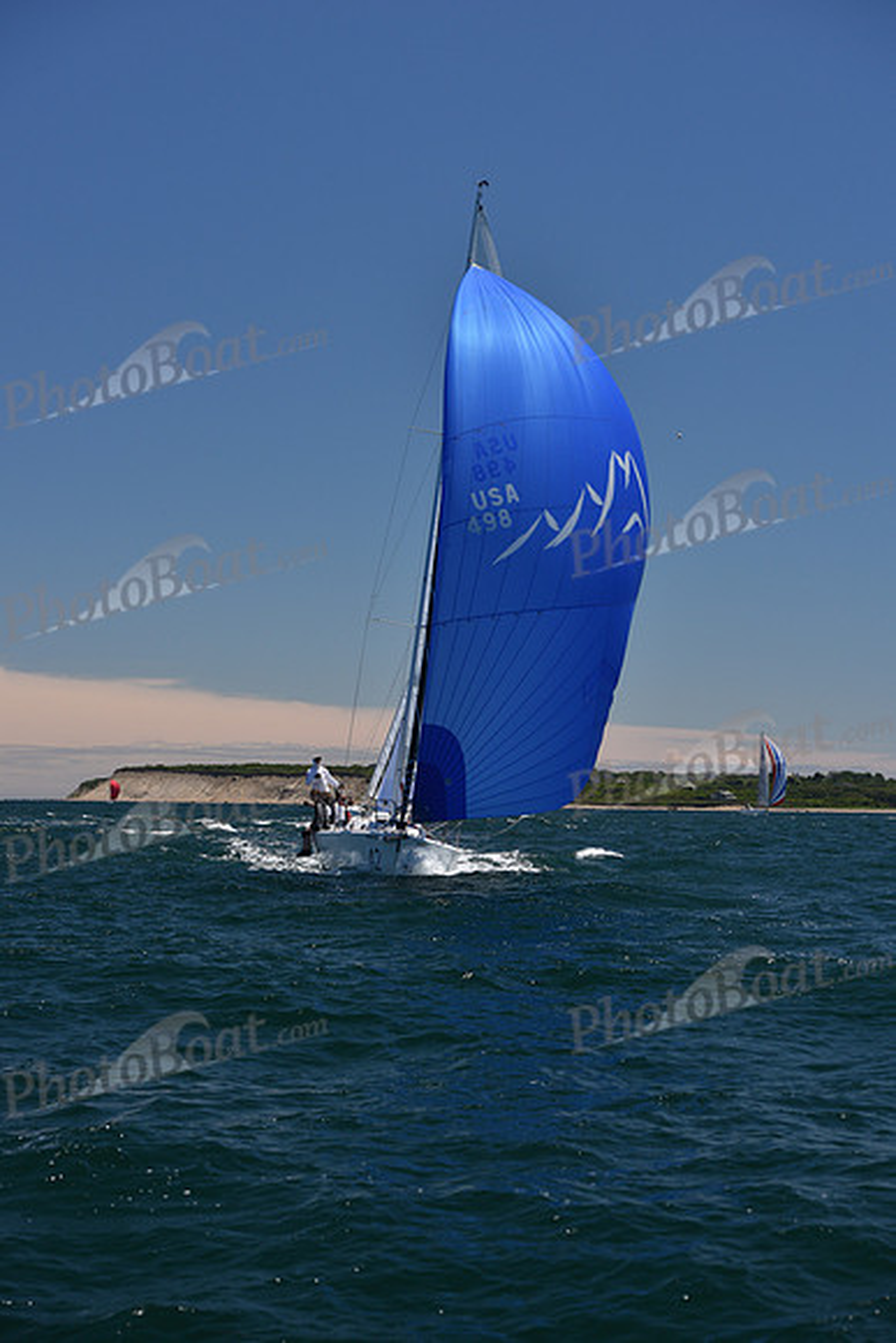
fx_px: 2612
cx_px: 448
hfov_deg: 19.5
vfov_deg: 28.8
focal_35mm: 70
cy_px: 672
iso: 250
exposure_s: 1/800
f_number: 6.3
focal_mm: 70
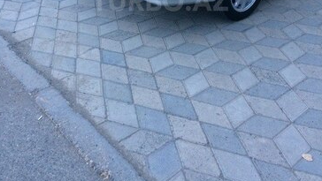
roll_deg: +0.6
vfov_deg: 26.3
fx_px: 367
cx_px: 160
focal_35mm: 43
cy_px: 1
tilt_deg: -24.1
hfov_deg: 47.3
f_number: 2.2
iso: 320
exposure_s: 1/25
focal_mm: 4.15
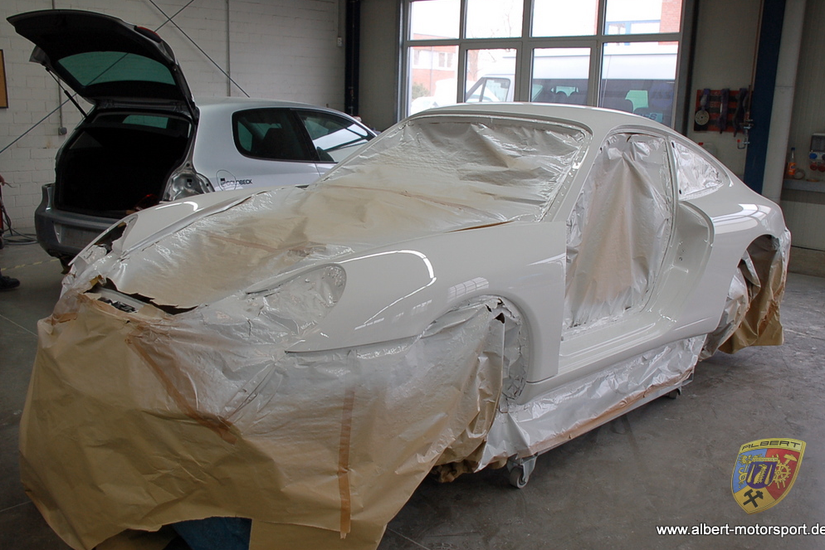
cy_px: 272
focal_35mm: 36
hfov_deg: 53.7
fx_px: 814
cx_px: 423
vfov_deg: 37.4
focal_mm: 23
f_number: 4.5
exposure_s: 1/80
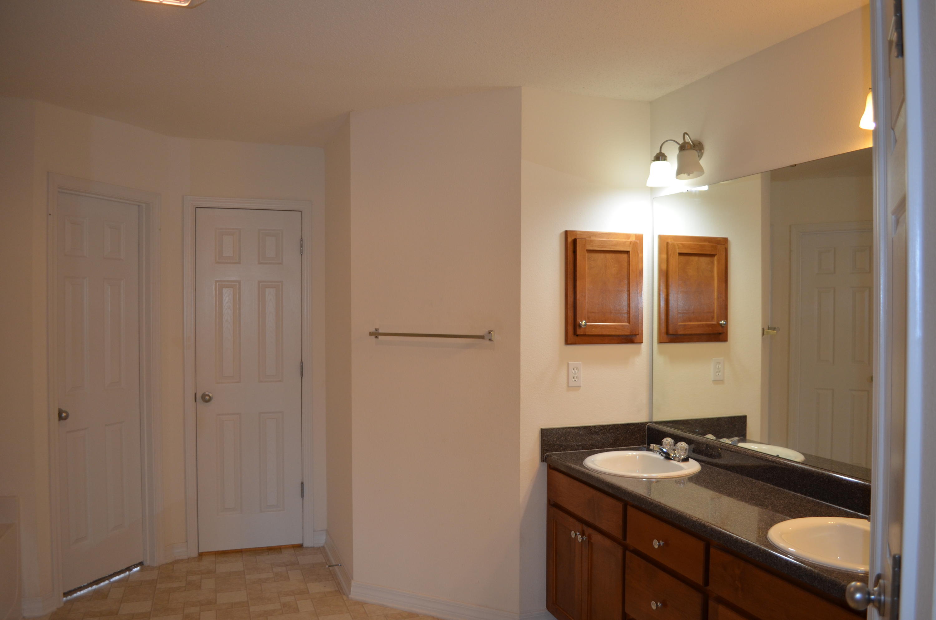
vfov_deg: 47.7
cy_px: 310
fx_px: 701
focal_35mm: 27
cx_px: 468
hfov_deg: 67.5
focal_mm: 18
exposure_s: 1/80
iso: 400
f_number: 3.5
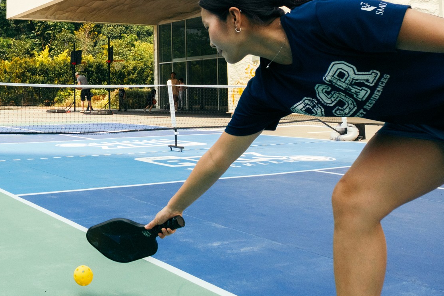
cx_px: 39
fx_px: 543
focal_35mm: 44
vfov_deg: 29.8
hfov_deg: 40.9
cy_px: 60
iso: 640
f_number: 7.1
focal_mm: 16
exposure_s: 1/2500
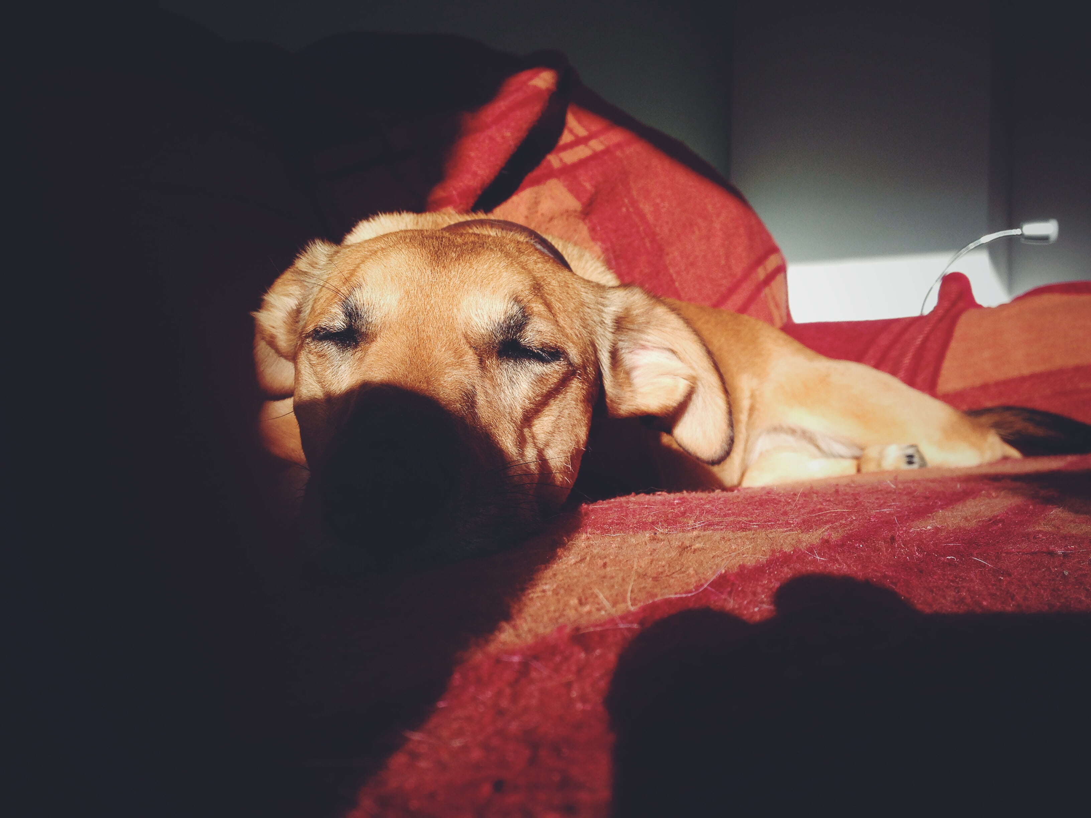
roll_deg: -1.4
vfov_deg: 42.9
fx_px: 1040
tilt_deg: -0.3
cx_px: 546
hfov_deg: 55.4
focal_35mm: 33
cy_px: 409
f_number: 2.4
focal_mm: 4.12
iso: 50
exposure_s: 1/463
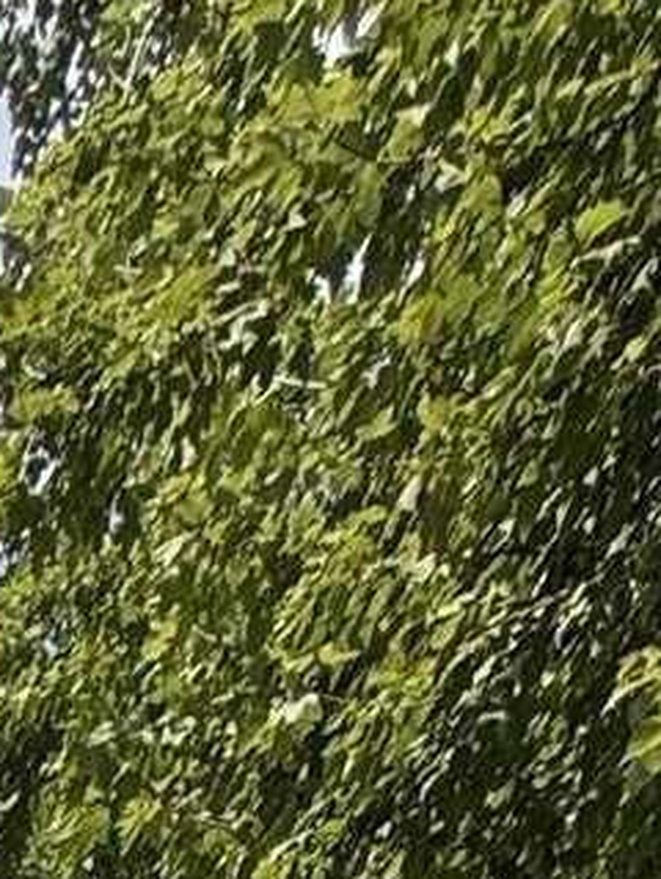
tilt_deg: -7.6
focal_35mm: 101
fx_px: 2566
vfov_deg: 9.3
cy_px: 3144
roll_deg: -0.4
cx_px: -1231
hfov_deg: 10.8
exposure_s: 1/1145
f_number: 2.2
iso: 50
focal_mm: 2.22
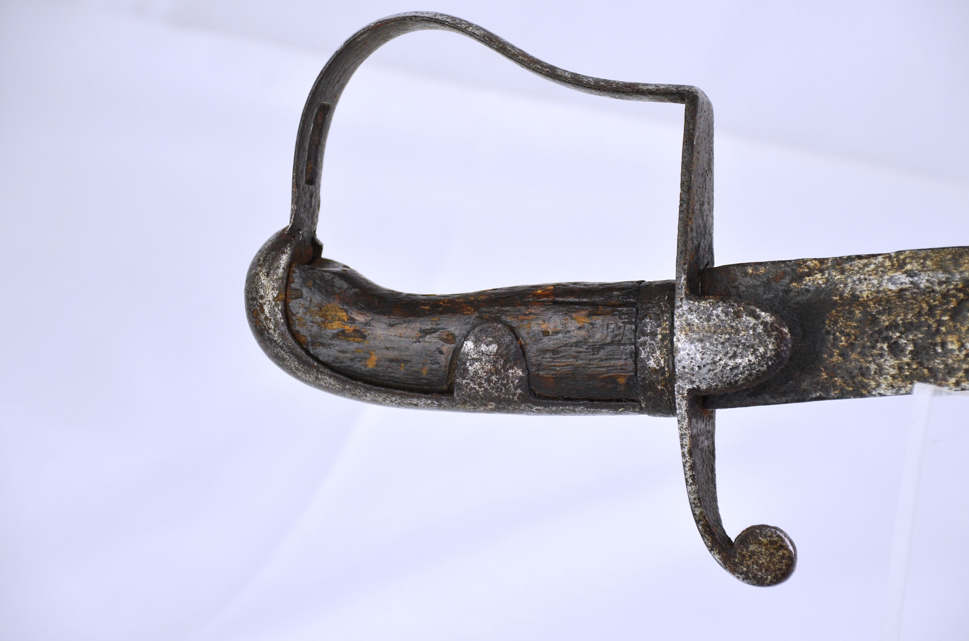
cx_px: 484
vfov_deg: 10.7
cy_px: 320
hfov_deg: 16.1
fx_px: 3425
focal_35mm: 128
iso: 450
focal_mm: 85
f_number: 5.6
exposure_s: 1/250
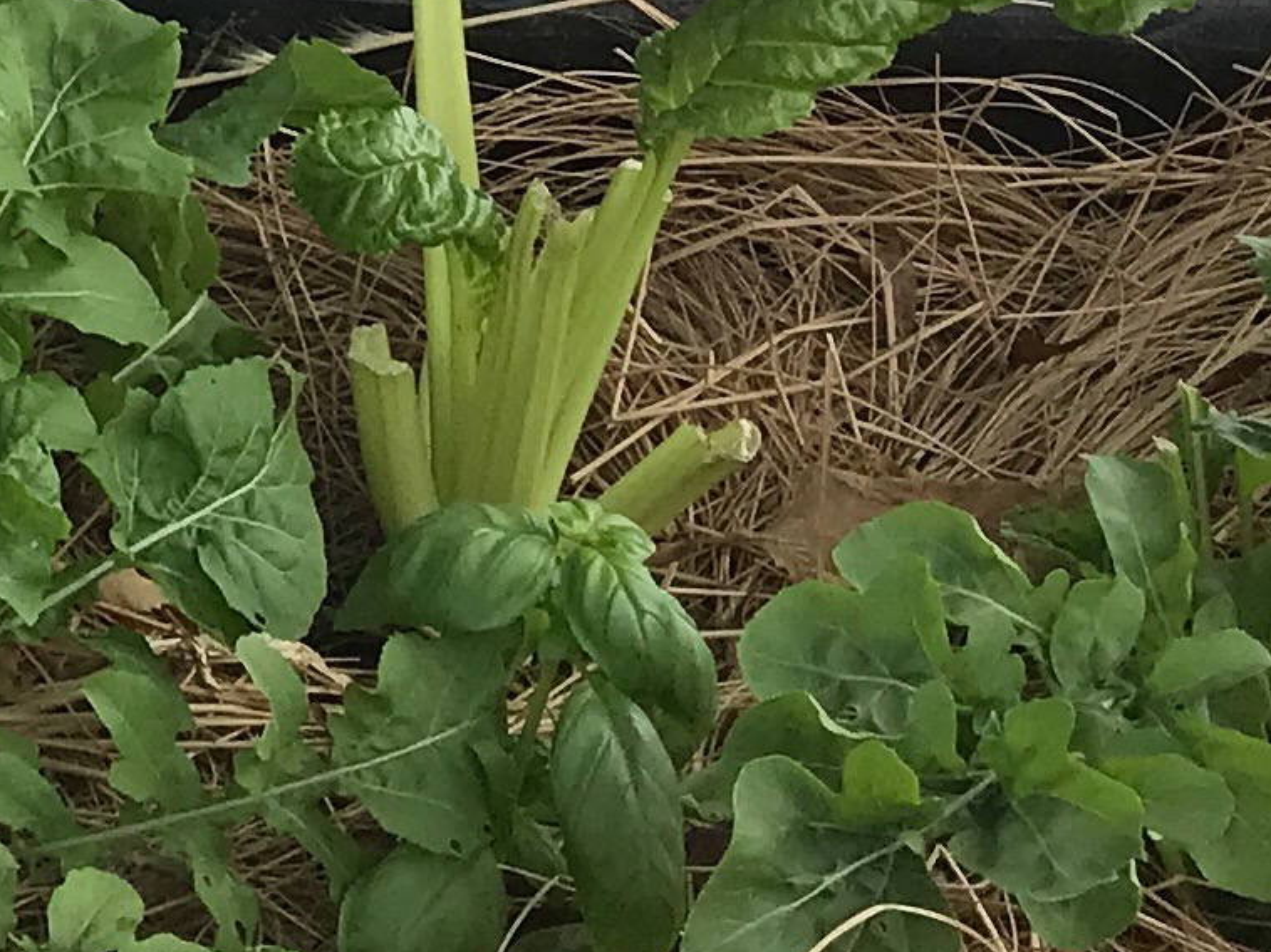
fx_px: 5469
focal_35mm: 149
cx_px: -739
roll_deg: +0.2
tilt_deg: -18.6
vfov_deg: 9.4
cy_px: -878
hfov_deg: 12.5
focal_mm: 3.99
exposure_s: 1/504
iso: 20
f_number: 1.8
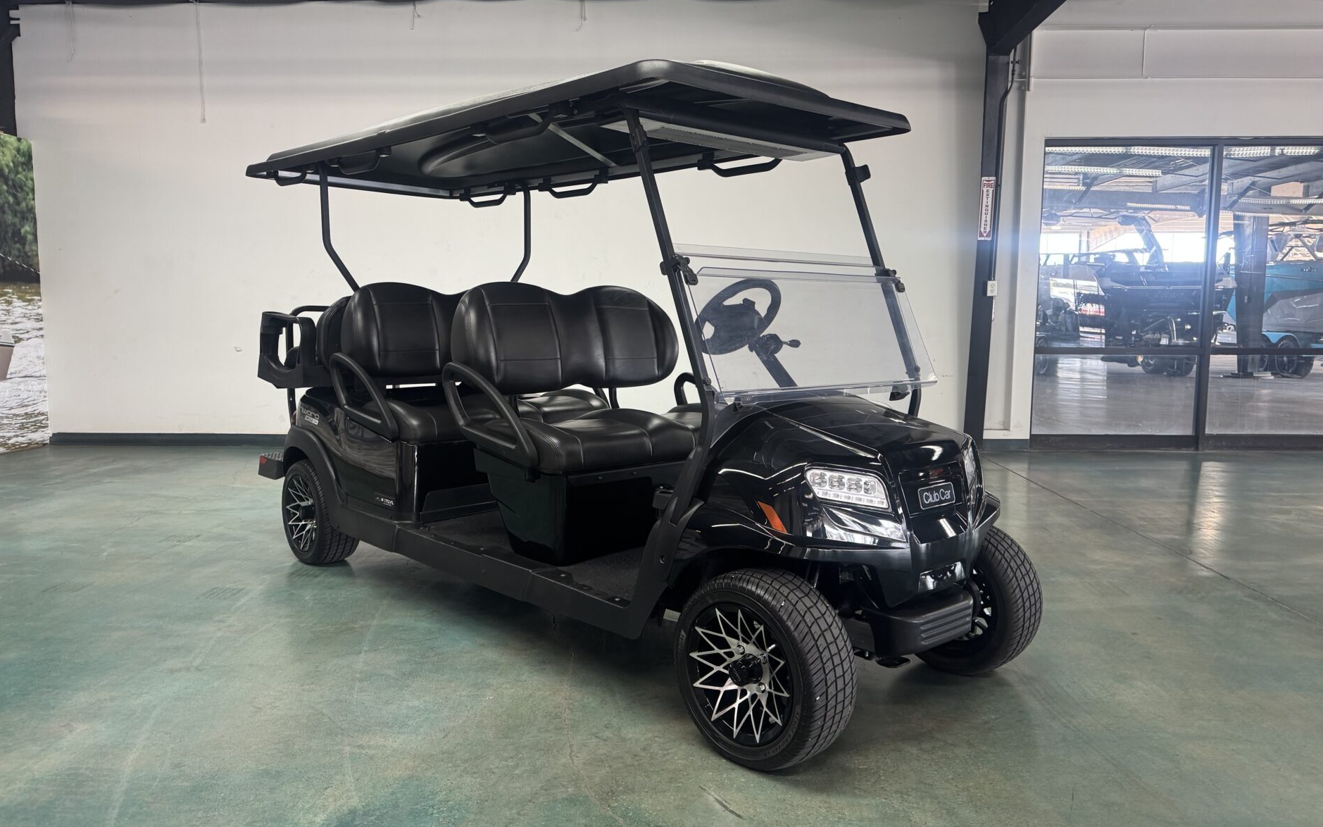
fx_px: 937
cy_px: 414
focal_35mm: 26
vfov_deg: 47.6
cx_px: 662
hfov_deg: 70.4
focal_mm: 6.76
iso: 200
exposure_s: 1/60
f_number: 1.78
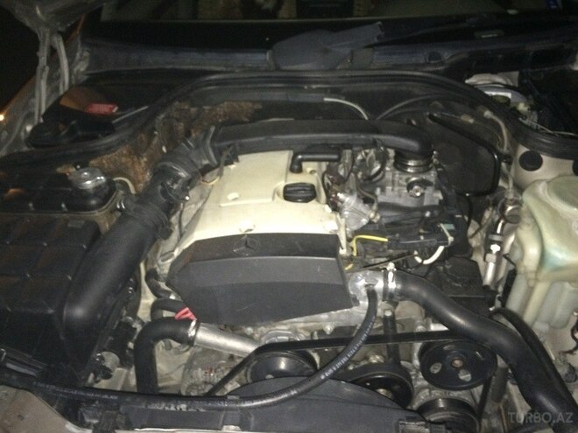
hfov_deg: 61.7
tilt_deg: -36.0
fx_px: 484
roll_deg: -0.4
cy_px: 216
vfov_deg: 48.2
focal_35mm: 29
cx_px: 289
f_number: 2.2
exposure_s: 1/17
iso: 500
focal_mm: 4.15
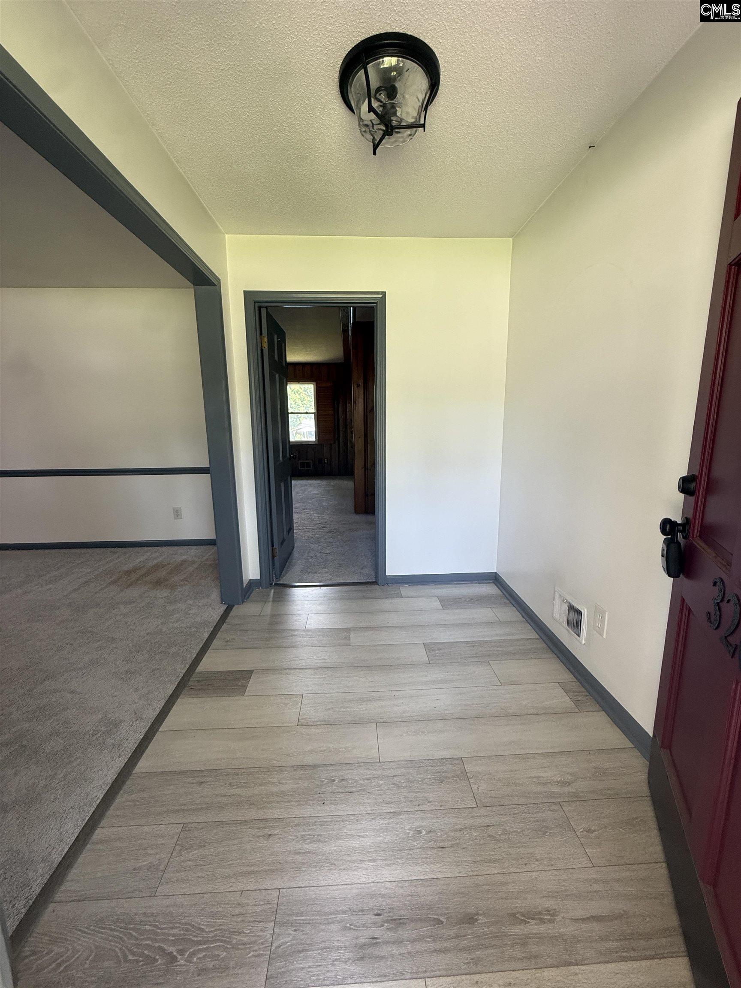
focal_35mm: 14
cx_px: 370
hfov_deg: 85.7
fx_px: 400
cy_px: 494
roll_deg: -0.1
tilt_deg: -11.2
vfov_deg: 102.1
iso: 160
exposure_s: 1/99
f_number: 2.2
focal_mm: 2.22
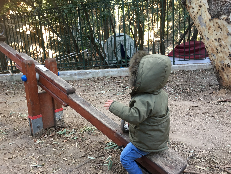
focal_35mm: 29
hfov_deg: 61.7
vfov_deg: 48.2
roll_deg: +4.7
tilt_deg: -10.4
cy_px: 87
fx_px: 194
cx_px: 116
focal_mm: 4.15
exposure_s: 1/33
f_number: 2.2
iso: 100
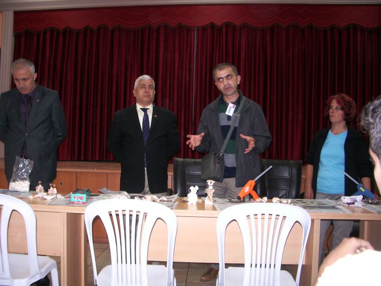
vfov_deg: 40.7
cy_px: 143
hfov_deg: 52.6
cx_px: 190
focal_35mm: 35
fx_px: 385
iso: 100
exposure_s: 1/40
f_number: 2.6
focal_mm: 5.8
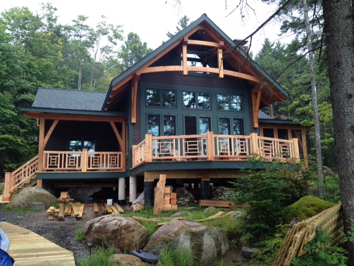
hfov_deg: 52.6
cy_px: 133
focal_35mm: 35
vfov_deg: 40.7
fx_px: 358
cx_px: 177
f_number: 2.4
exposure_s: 1/120
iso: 80
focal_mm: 4.28
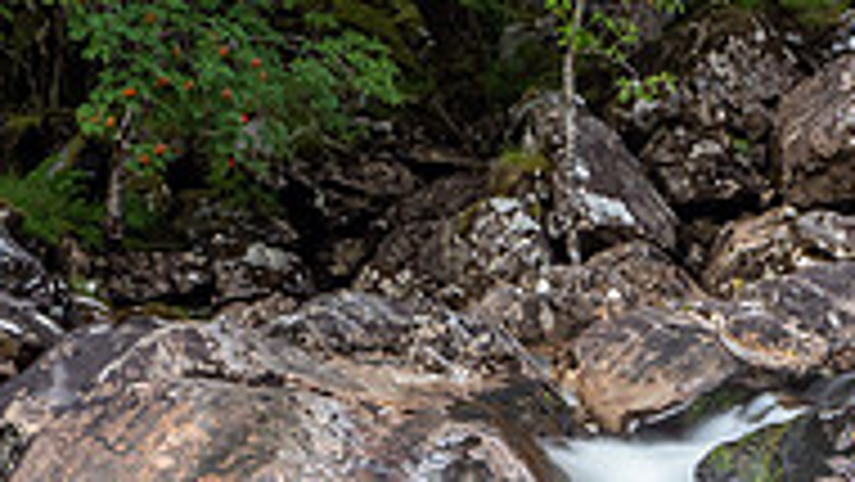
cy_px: 908
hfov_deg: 25.7
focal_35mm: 80
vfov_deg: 13.4
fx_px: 1814
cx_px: 770
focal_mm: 12
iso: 200
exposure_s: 3.2
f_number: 7.1
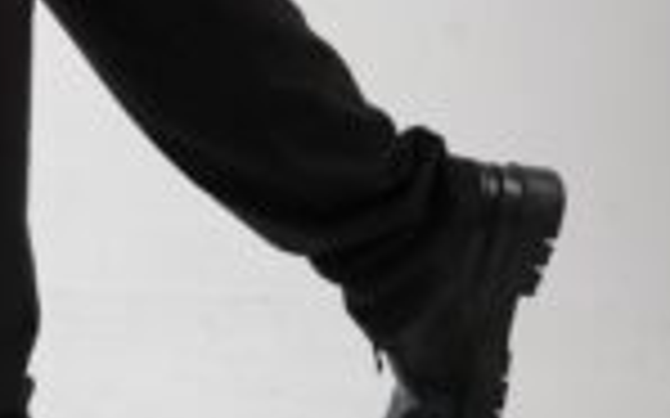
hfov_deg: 18.9
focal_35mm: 108
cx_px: 45
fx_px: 1971
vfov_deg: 11.6
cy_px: -189
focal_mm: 35
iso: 400
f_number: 7.1
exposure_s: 1/160
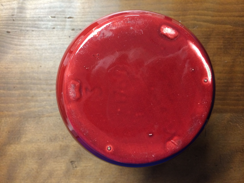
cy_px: 92
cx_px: 122
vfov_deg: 48.2
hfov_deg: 61.7
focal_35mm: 29
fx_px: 204
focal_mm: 4.15
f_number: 2.2
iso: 200
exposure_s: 1/33
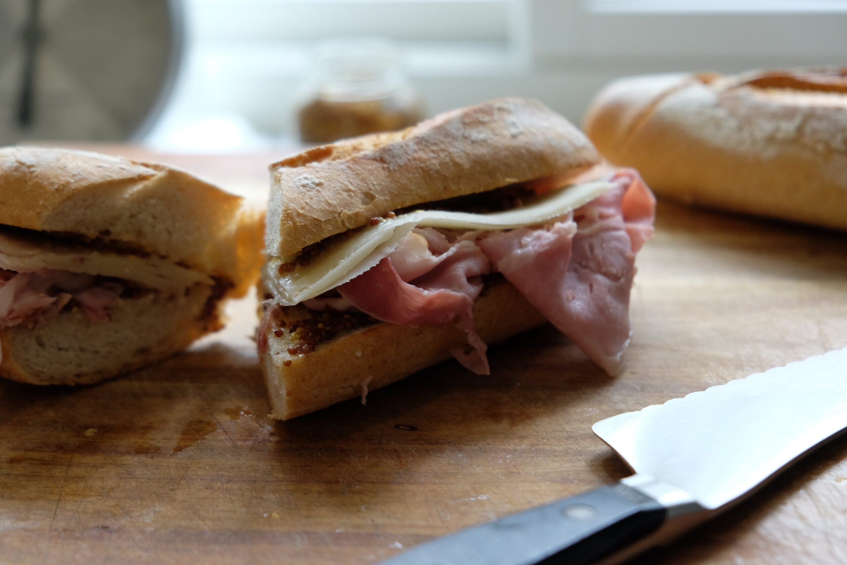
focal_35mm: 61
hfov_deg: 32.9
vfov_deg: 22.3
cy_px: 282
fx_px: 1435
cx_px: 424
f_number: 4
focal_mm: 40.7
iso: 1250
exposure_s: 1/60
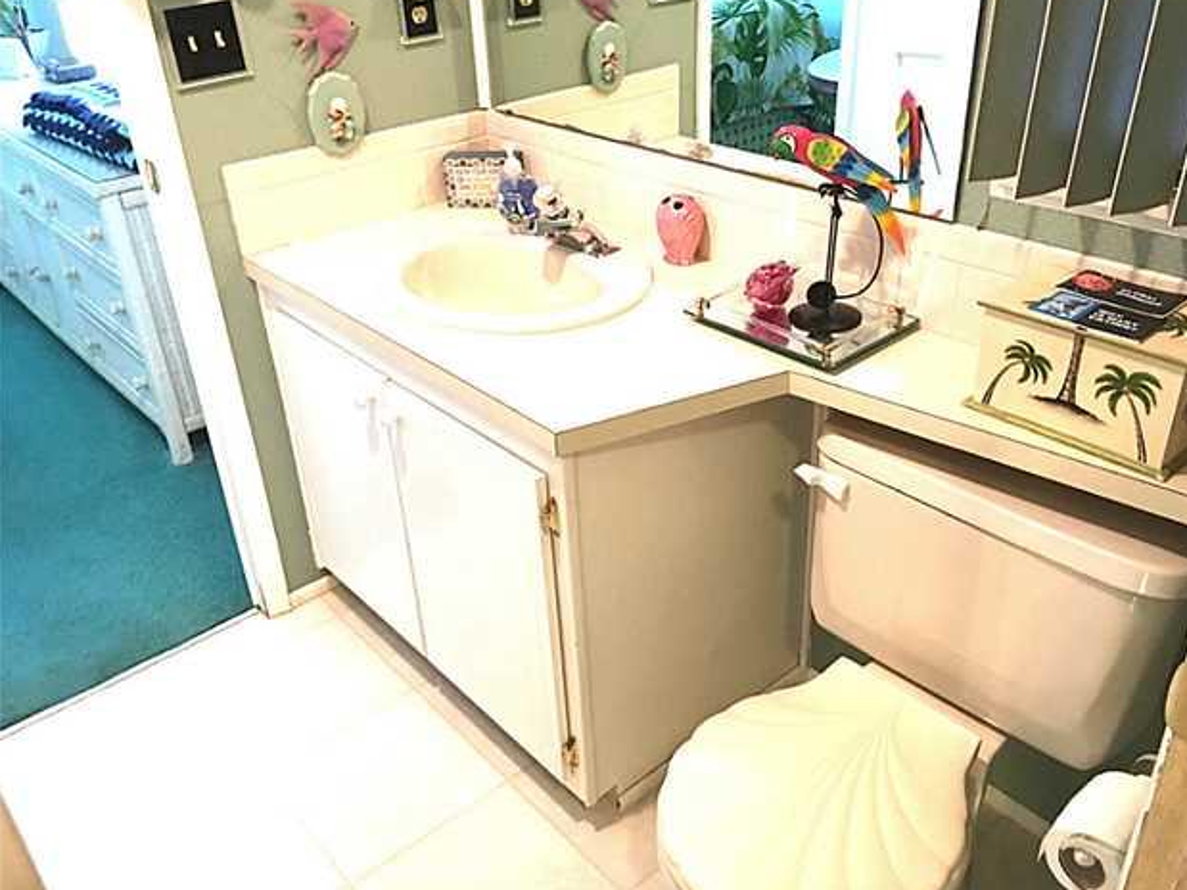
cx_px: 612
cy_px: 435
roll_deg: +2.7
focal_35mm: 30
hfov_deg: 60.0
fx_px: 1029
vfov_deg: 46.8
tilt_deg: -28.2
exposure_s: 1/15
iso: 100
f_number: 2.2
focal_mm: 4.15
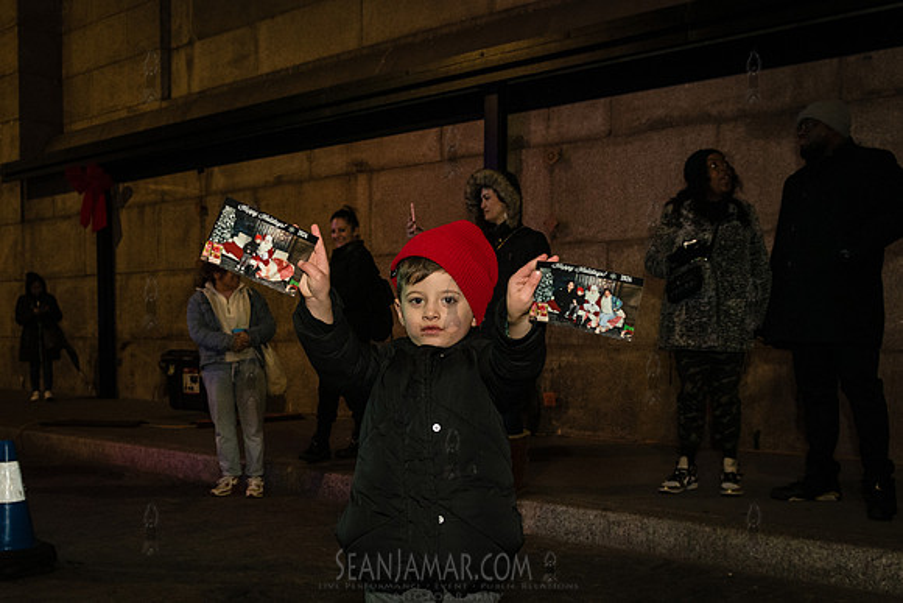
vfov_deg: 34.9
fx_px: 952
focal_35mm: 38
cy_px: 375
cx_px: 429
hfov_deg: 50.7
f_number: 4.5
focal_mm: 29
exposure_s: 1/125
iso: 4000
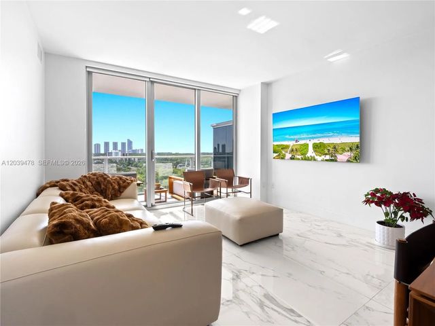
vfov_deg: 78.1
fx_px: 201
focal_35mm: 16
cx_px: 218
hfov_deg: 94.5
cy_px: 163
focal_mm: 8
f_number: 8
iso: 400
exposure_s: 1/13
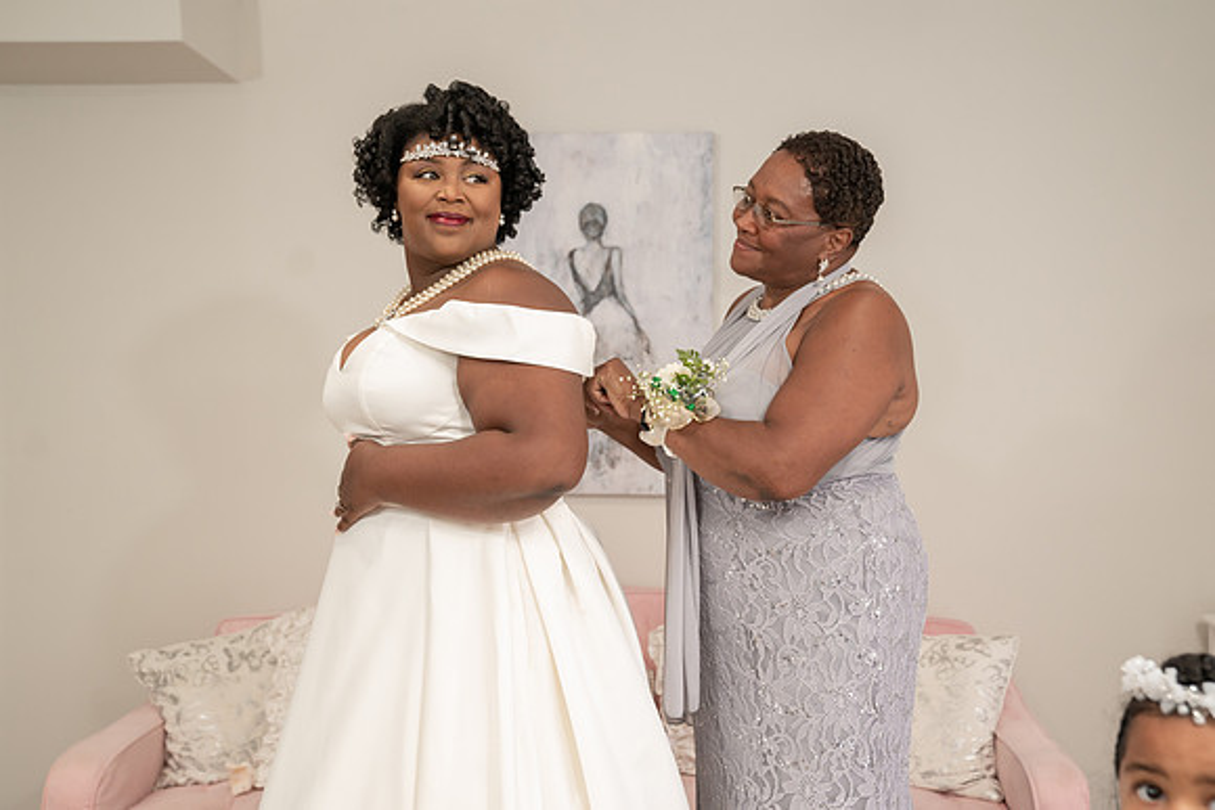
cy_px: 396
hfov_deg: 46.3
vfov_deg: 31.8
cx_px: 621
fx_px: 1422
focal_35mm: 42
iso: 1600
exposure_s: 1/200
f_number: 4
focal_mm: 40
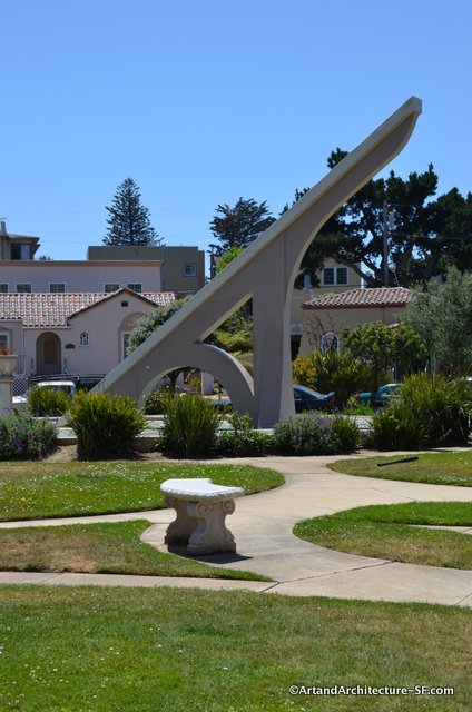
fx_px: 1422
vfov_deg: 28.1
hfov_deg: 18.8
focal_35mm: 72
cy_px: 356
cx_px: 236
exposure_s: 1/250
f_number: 8
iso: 100
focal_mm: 48
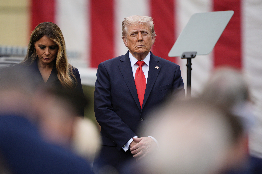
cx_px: 131
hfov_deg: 5.2
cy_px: 87
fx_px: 2911
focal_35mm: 400
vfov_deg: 3.4
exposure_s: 1/2000
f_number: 2.8
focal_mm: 400
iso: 200
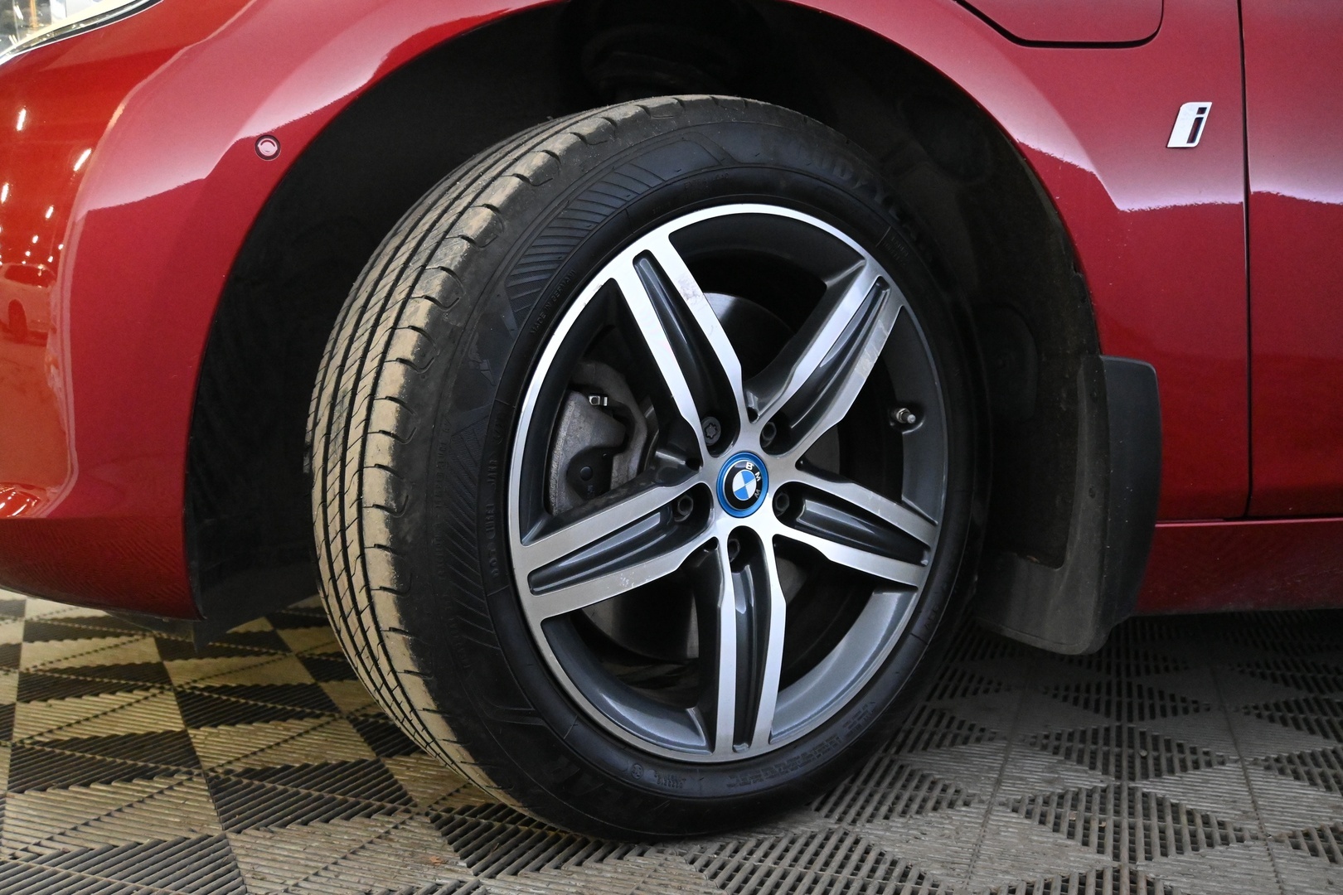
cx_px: 672
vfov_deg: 39.1
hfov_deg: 56.1
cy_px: 448
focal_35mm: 34
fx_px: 1259
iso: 6400
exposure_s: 1/100
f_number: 4
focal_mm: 22.5
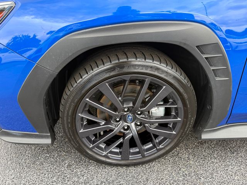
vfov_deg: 56.8
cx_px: 124
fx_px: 171
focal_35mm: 24
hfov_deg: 71.6
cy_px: 92
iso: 100
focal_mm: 6.76
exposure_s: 1/298
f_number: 1.78
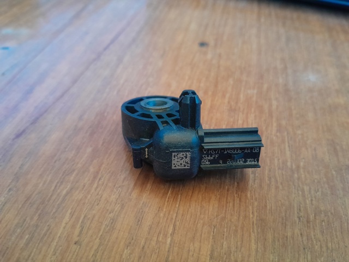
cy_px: 131
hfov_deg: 67.3
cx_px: 174
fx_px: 262
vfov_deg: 53.0
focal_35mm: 26
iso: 500
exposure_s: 1/33
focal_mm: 3.98
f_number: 1.8
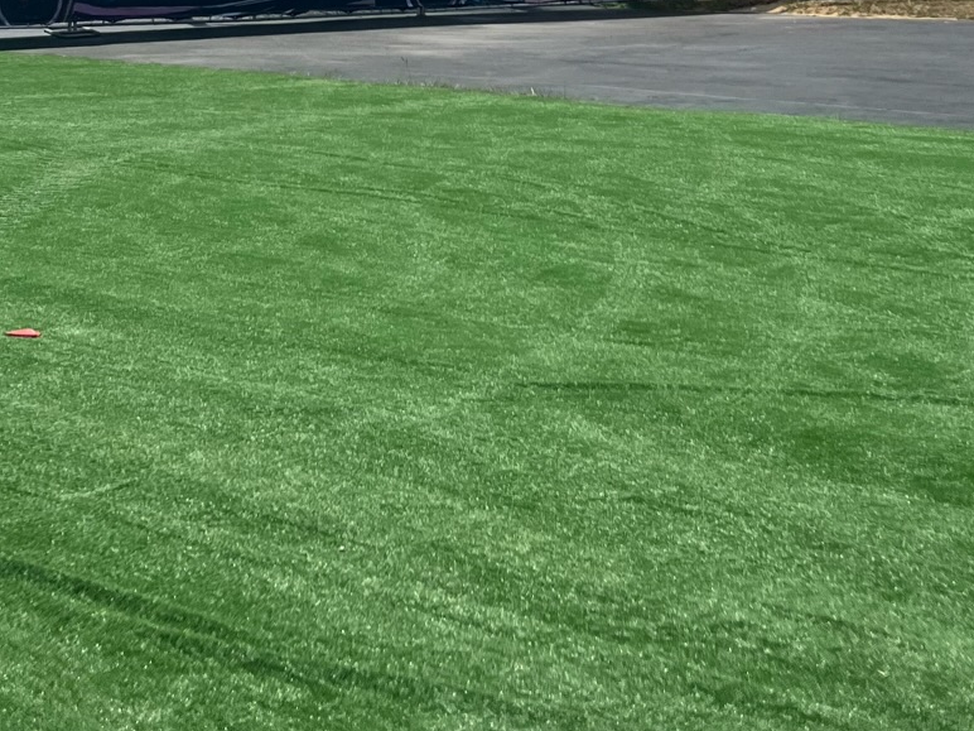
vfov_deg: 19.6
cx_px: 383
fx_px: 1941
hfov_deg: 28.1
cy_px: -227
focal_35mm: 69
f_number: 1.5
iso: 50
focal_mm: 5.7
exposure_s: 1/10309
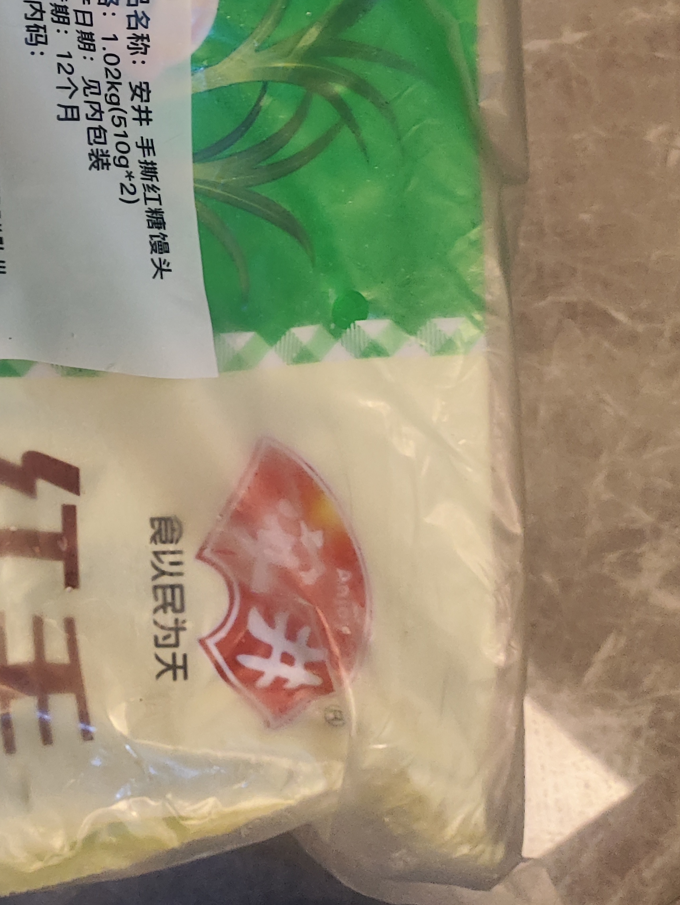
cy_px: 88
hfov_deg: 28.0
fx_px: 1282
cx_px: 4
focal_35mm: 49
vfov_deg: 36.4
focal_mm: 4.68
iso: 1060
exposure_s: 1/25
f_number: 1.8
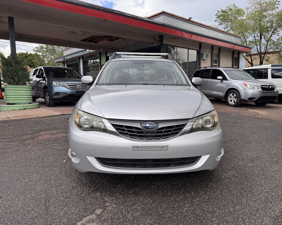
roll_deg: -0.2
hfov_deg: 68.1
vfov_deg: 56.8
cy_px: 112
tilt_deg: -6.9
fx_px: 209
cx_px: 148
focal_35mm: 25
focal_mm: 6.76
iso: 80
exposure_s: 1/1637
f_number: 1.78
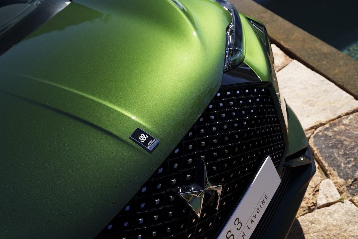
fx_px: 398
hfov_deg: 48.5
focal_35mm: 40
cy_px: 120
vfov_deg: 33.4
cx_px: 179
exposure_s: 1/160
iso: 160
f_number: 6.3
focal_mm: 40
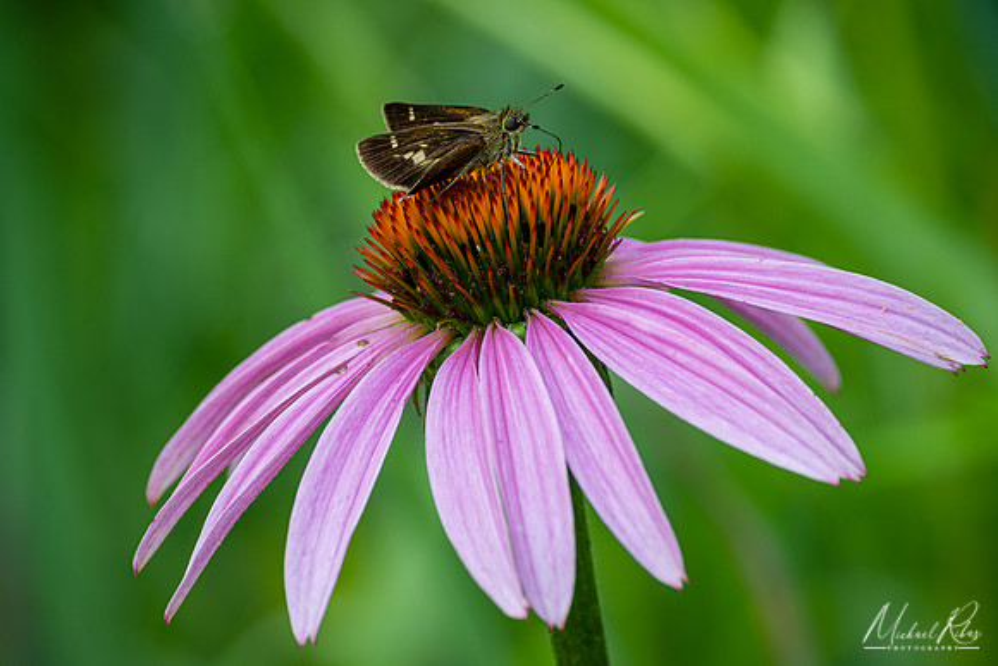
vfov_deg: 3.7
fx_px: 10398
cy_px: 333
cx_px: 499
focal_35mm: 375
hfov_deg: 5.5
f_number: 8
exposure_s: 1/160
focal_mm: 250
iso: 200
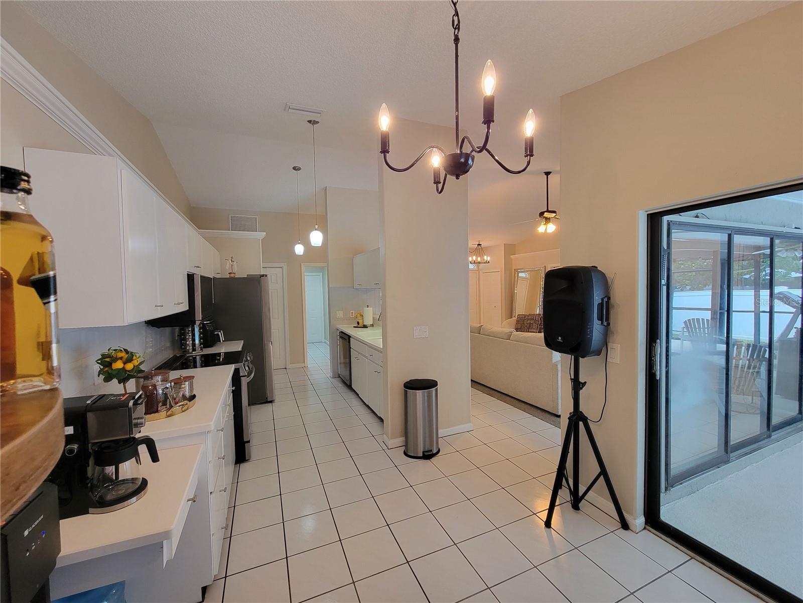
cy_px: 302
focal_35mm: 13
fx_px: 302
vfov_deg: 89.9
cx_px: 402
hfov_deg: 106.2
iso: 200
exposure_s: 1/60
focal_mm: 2.2
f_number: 2.2
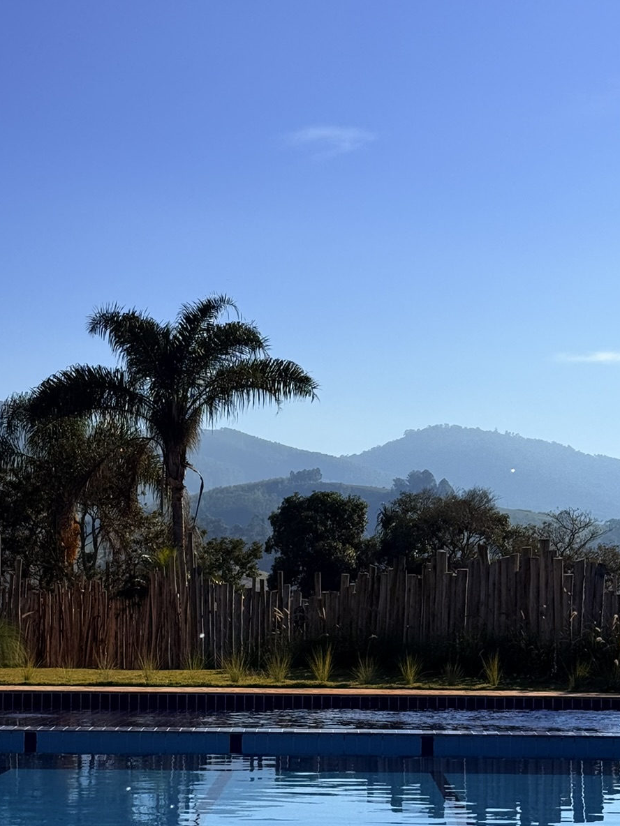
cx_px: 321
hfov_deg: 17.8
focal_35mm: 83
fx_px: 1982
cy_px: 574
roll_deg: -0.8
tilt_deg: +1.3
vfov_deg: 23.4
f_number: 1.78
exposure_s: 1/11364
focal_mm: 6.76
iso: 64
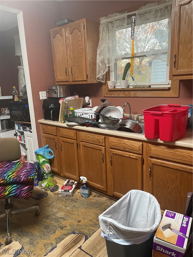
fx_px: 193
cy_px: 128
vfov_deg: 67.3
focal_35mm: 26
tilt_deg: -13.7
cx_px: 96
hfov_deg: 53.1
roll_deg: +2.0
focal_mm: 4.2
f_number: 1.6
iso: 125
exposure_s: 1/60
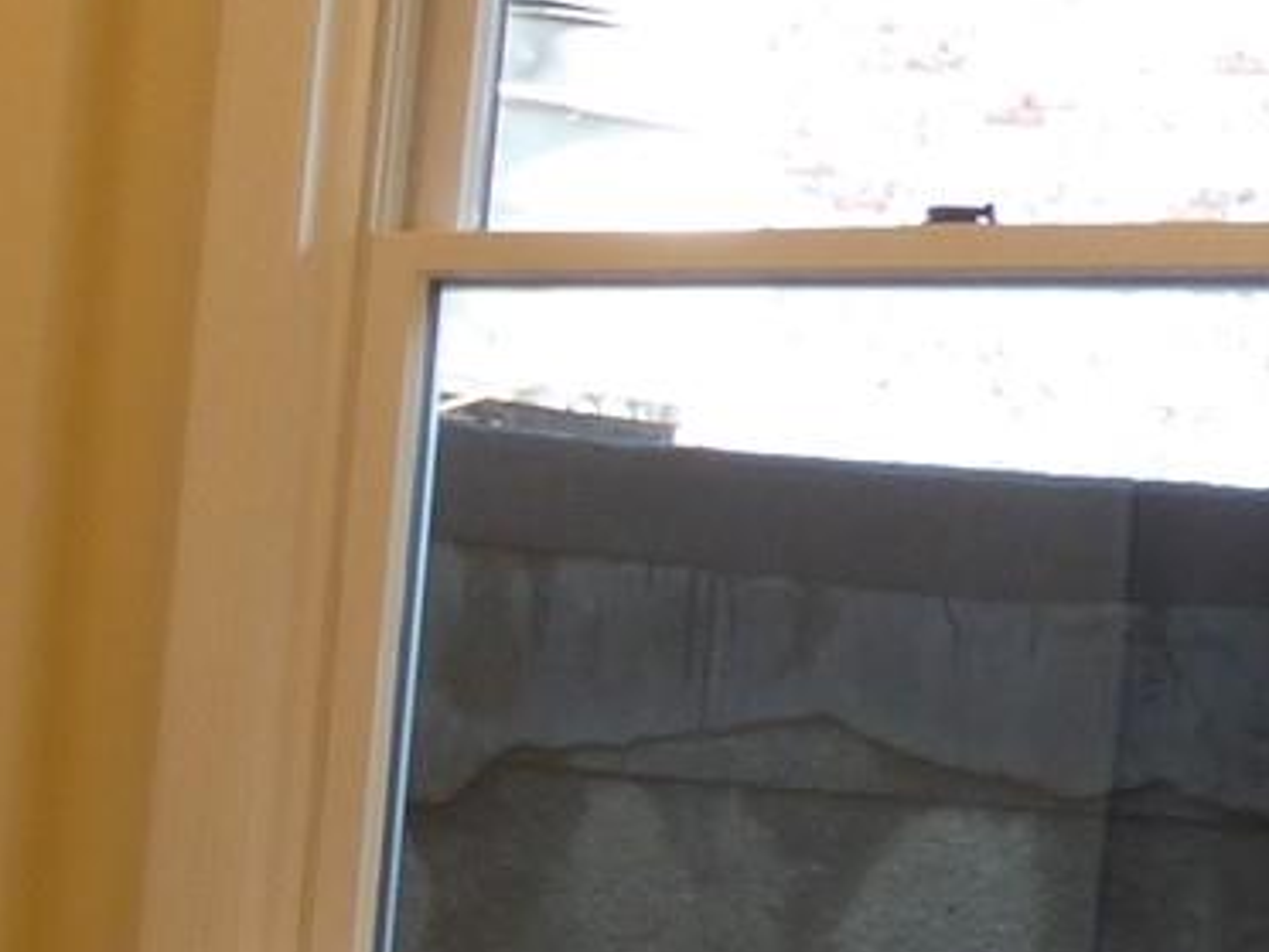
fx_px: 4033
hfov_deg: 15.3
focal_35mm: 110
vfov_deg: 13.4
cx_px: -1071
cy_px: 734
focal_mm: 3.58
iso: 100
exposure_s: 1/100
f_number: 2.8
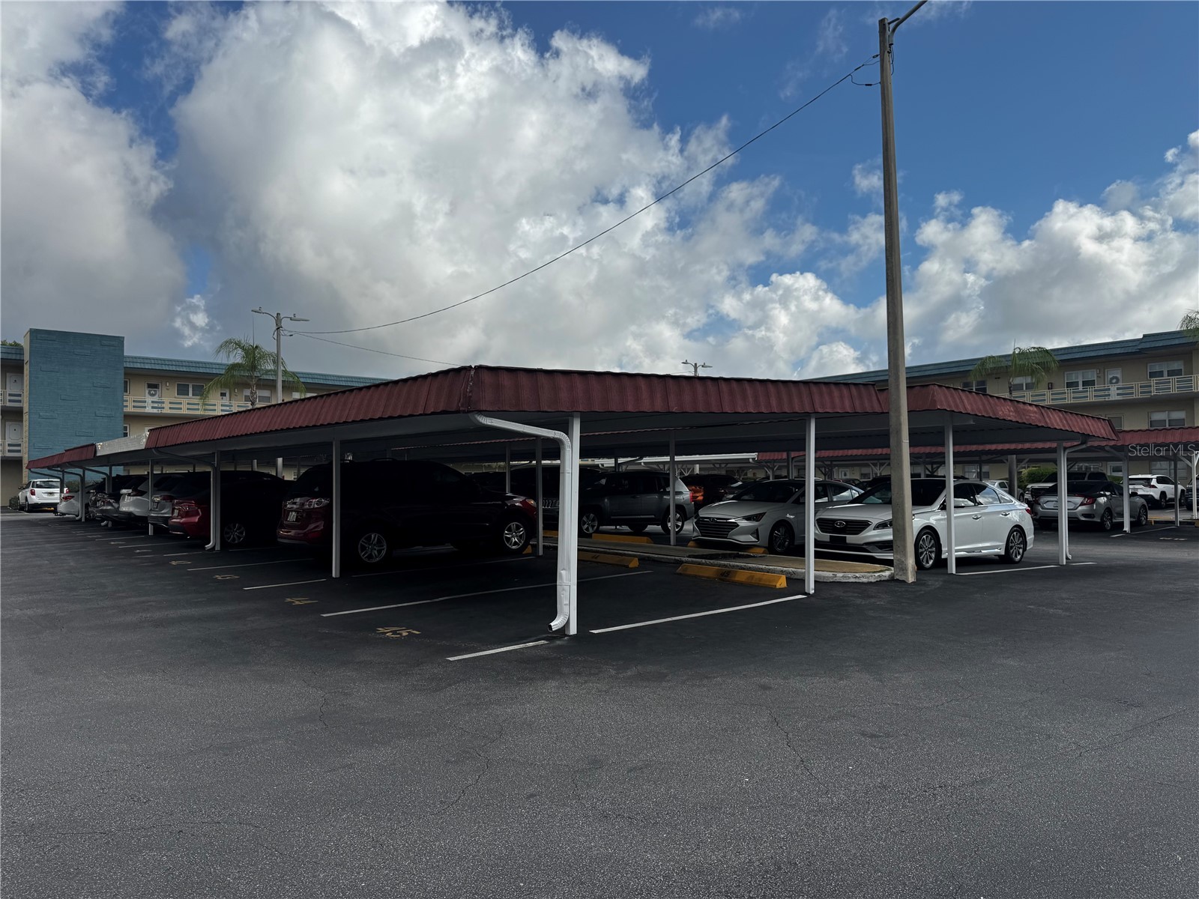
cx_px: 600
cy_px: 450
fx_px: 831
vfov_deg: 56.8
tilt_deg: +1.3
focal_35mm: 24
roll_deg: +0.2
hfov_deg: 71.6
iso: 80
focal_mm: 6.76
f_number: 1.78
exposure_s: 1/7092
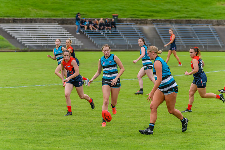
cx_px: 107
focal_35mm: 239
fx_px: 1495
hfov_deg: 8.6
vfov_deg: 5.8
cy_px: 74
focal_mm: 210
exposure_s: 1/1600
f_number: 6.3
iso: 800
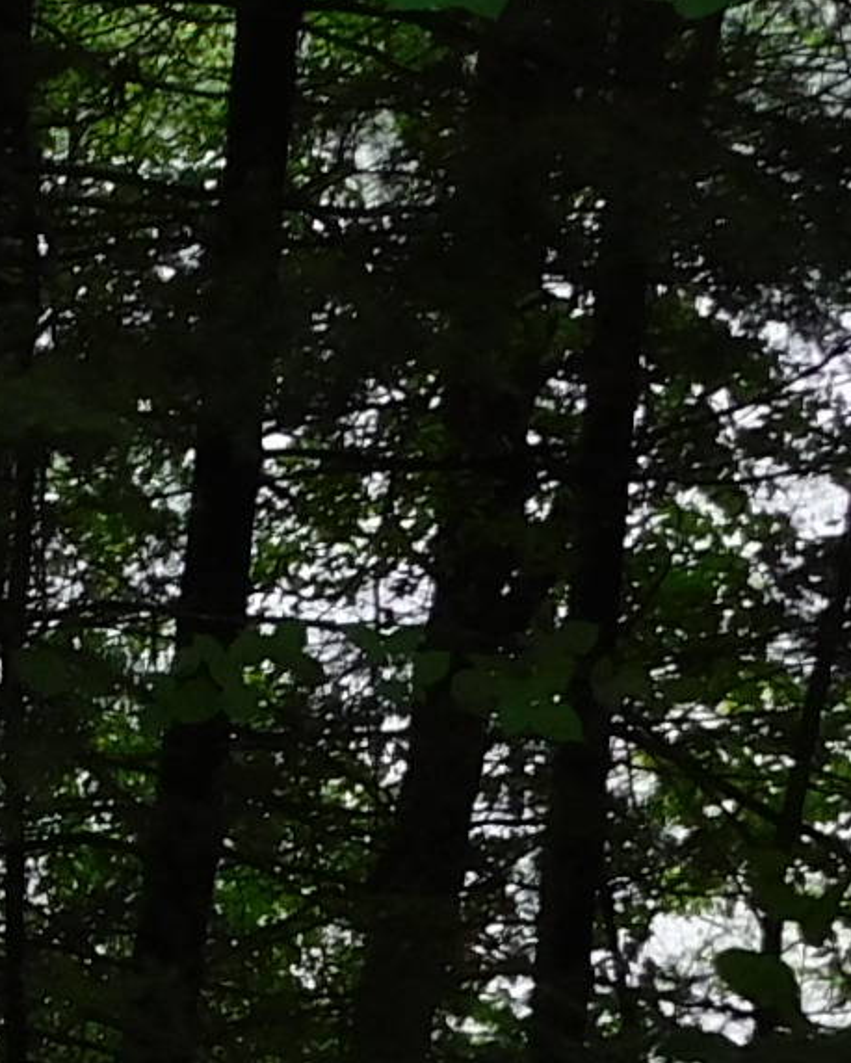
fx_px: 4028
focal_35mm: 128
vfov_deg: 15.0
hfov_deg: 10.7
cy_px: 825
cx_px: -1022
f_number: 3
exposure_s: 1/200
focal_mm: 4
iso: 125
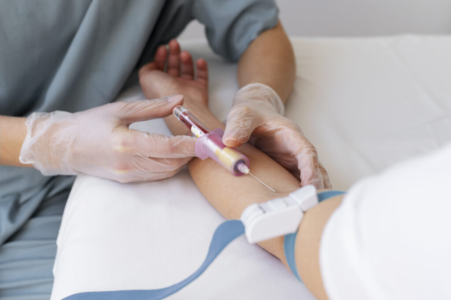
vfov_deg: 26.9
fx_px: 626
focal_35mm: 50
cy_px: 150
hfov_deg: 39.6
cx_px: 226
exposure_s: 1/400
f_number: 5
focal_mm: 50
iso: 640
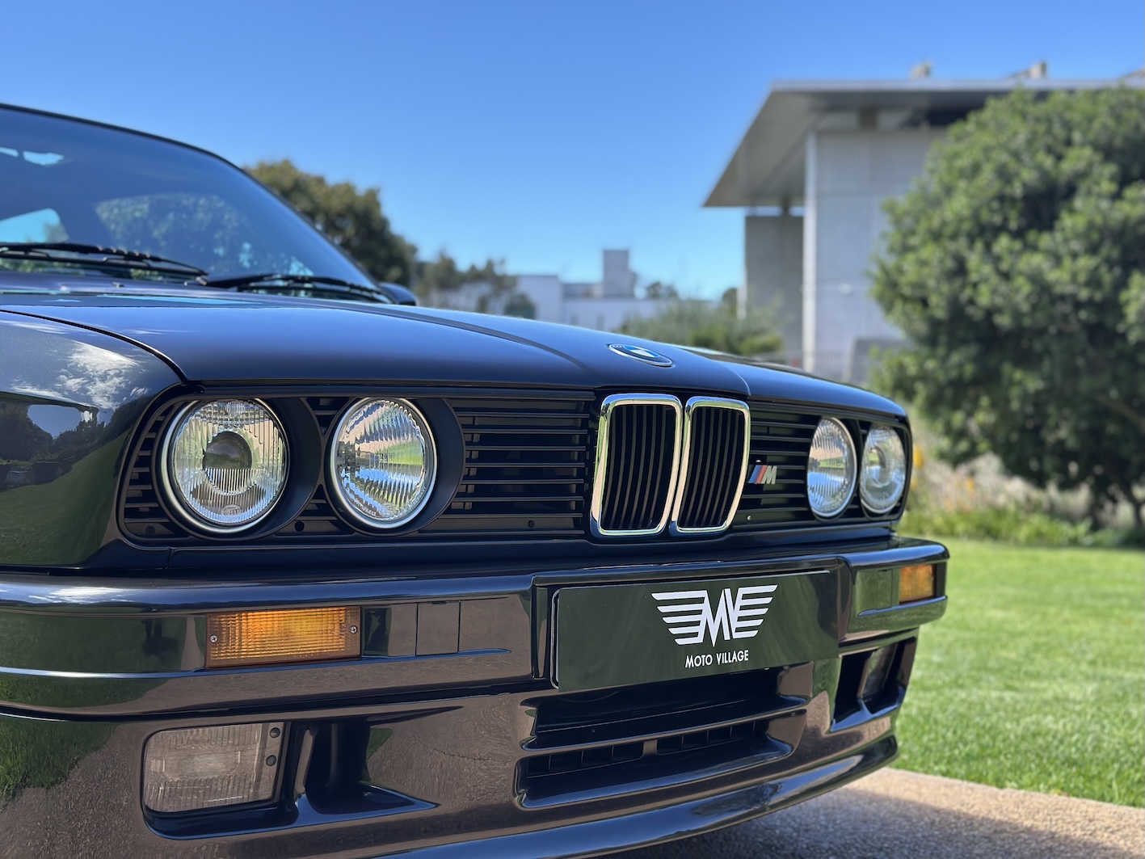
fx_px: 1588
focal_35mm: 48
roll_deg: -1.1
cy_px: 430
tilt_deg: -0.9
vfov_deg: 30.3
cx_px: 572
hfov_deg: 39.7
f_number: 1.78
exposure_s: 1/1414
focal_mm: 6.86
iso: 80
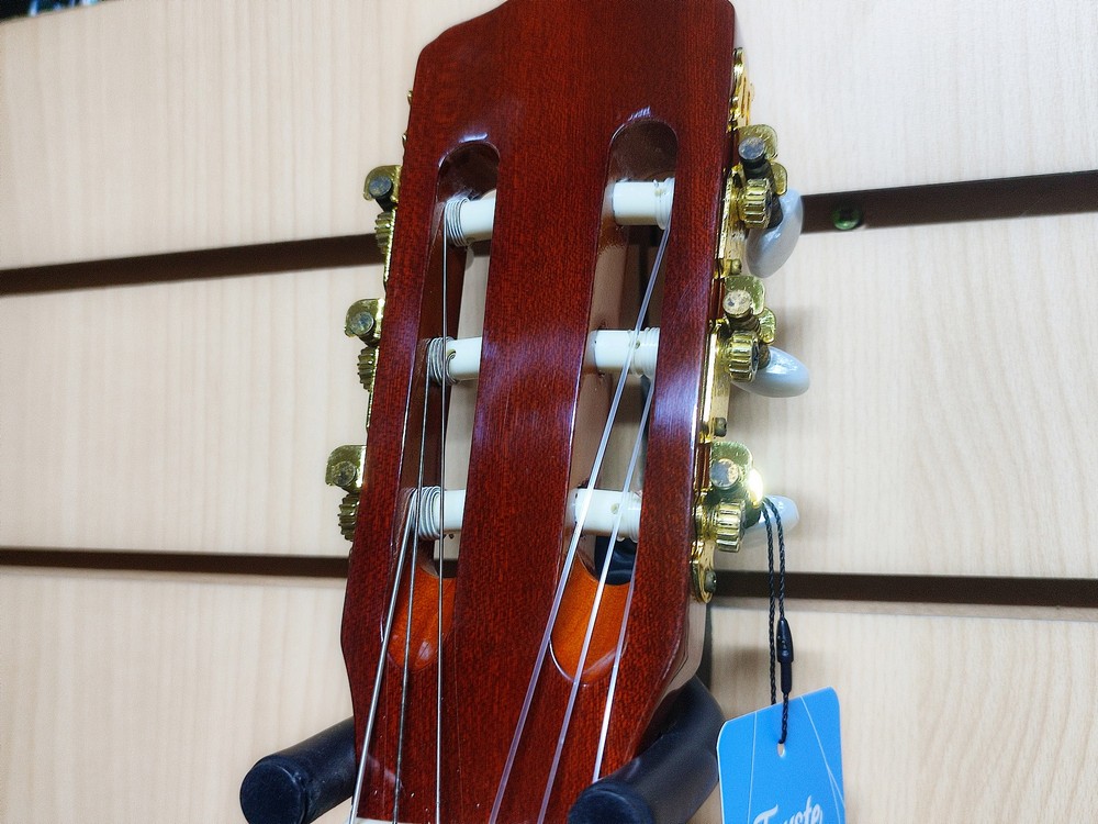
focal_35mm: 24
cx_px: 549
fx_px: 761
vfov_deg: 56.8
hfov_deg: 71.6
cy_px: 412
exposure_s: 1/33
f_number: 1.89
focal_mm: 5.89
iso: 747
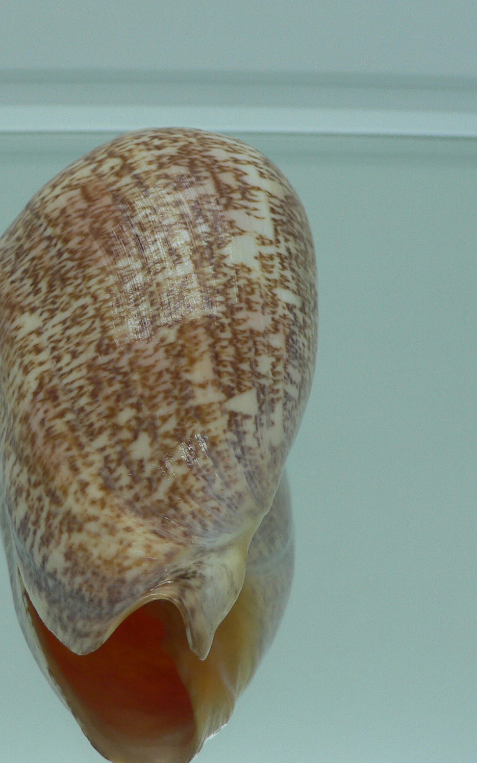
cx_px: 170
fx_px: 1040
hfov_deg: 25.7
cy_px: 384
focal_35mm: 50
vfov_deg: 40.3
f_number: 2.8
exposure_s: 1/60
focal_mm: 4.6
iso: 80
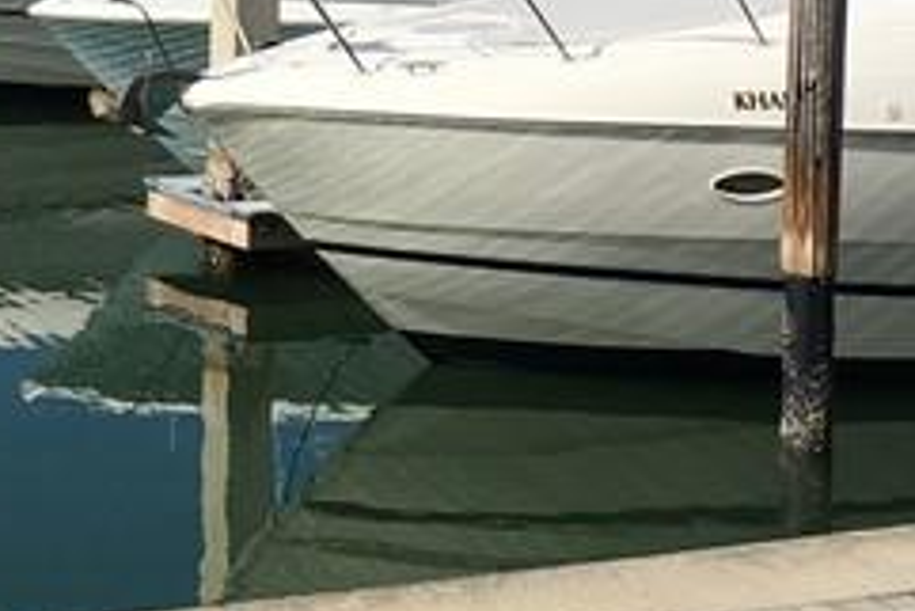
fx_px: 3255
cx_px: 133
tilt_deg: +1.3
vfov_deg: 10.4
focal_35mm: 128
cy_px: -277
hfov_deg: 15.8
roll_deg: -0.7
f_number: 2.2
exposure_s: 1/2849
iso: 25
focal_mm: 4.15
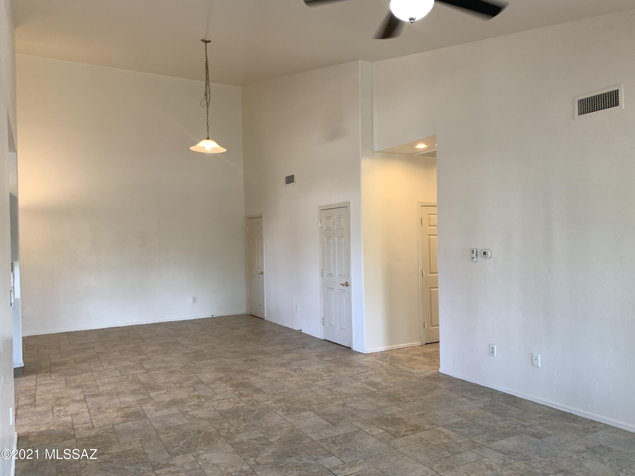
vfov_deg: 53.1
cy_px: 238
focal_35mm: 26
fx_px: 477
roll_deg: +1.6
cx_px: 318
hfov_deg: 67.3
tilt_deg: -1.6
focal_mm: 4.25
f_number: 1.8
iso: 64
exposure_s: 1/60
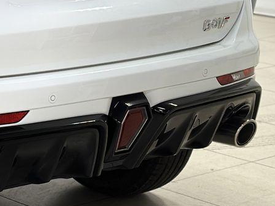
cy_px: 25
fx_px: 1231
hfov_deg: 12.1
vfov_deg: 9.5
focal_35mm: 155
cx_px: -139
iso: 80
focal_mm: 6.86
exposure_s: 1/100
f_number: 1.78
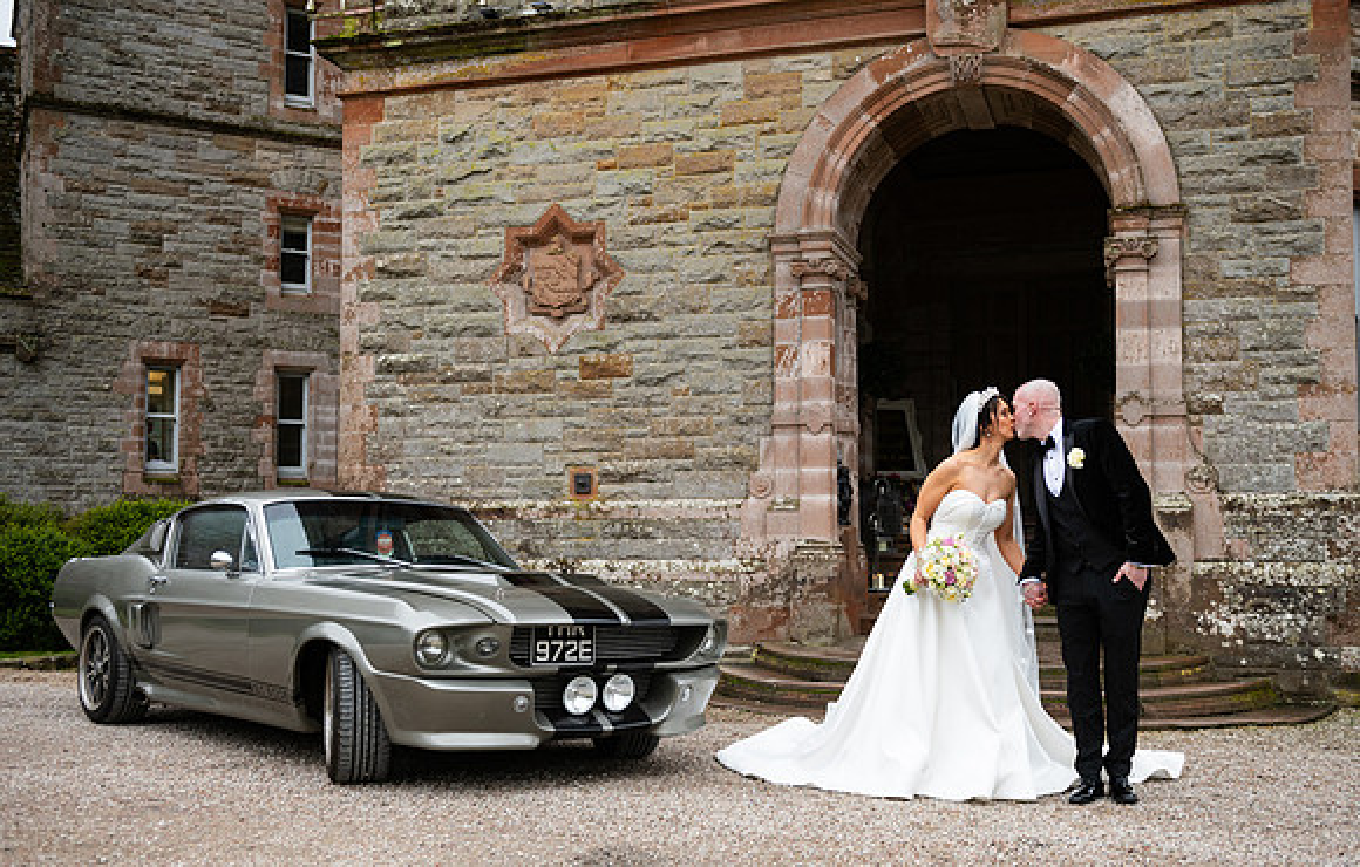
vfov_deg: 34.6
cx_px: 712
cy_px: 474
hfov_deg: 52.1
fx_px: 1390
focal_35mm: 37
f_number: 3.5
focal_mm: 35
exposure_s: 1/200
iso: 200
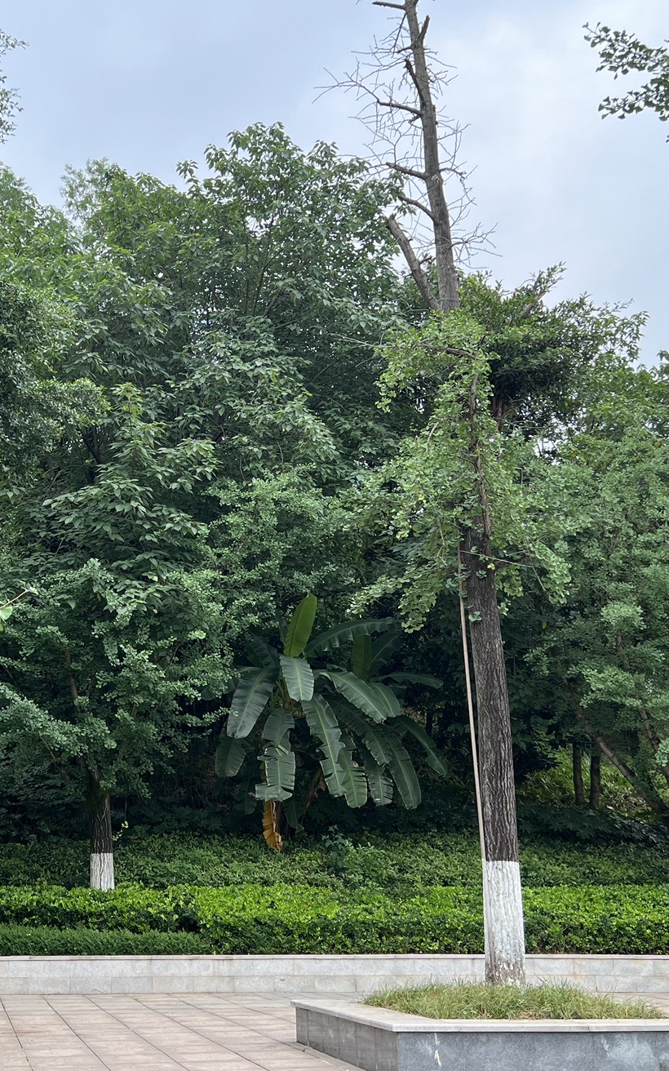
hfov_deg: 29.9
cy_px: 509
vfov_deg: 47.2
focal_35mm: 42
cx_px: 148
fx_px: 1225
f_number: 1.5
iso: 50
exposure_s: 1/567
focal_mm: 5.7
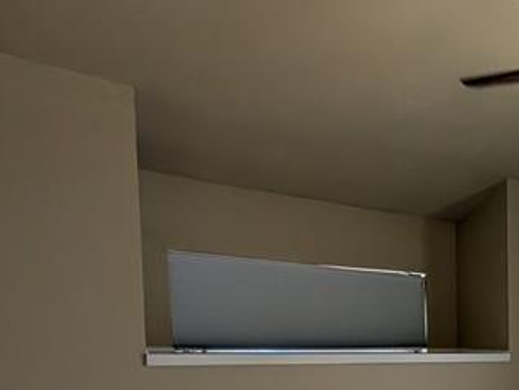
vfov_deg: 33.5
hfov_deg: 33.9
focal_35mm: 39
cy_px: 397
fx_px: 585
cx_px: 681
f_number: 1.7
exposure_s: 1/120
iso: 180
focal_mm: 2.02
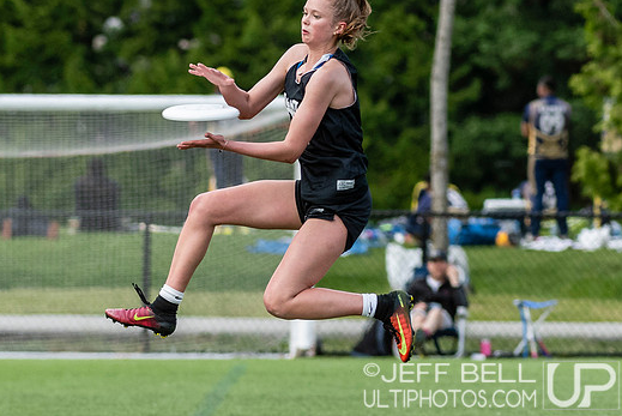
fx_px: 12519
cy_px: 209
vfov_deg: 1.9
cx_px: 352
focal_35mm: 724
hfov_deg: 2.8
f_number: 4
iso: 640
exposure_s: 1/1250
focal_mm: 200
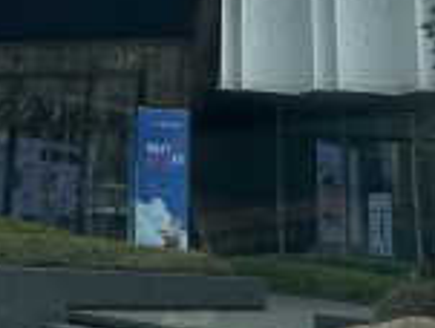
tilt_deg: +22.6
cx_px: 39
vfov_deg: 13.9
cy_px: -288
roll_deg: -4.6
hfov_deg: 20.6
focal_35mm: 93
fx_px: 1171
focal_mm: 6.86
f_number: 1.78
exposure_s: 1/2410
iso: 80
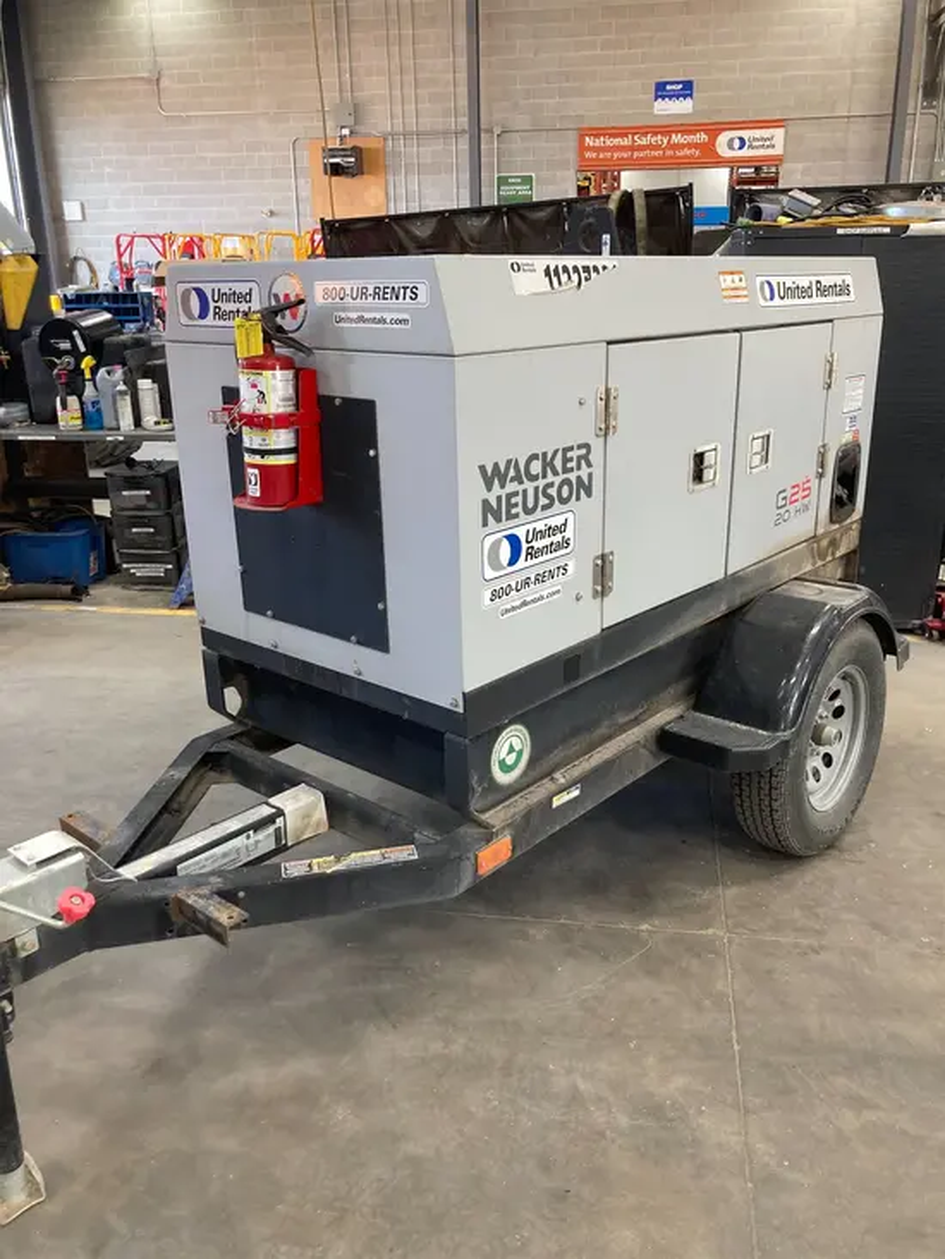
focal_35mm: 28
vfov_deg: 63.4
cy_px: 630
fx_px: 1019
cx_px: 472
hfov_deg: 49.8
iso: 80
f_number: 1.8
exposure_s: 1/84
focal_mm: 3.99
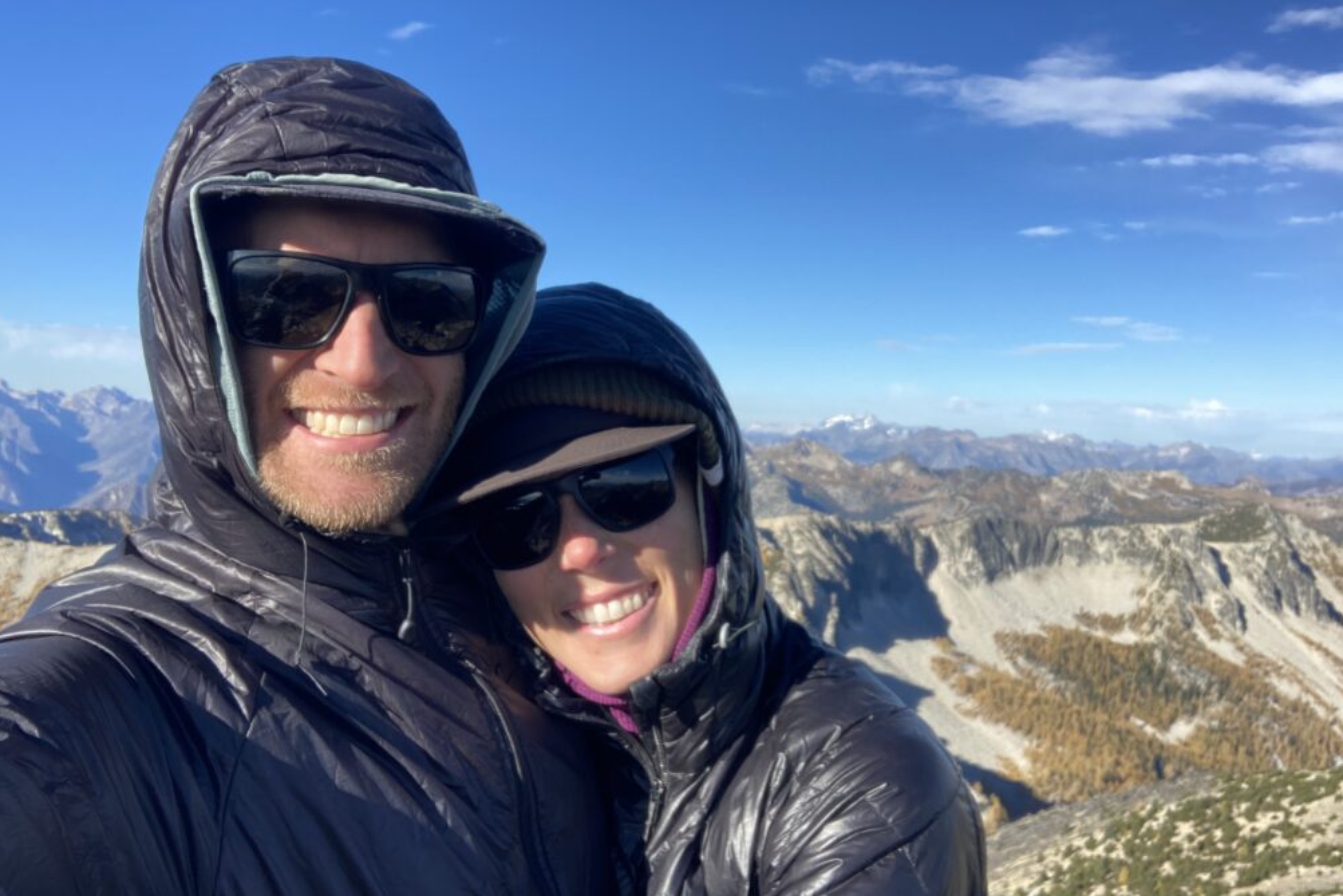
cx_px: 660
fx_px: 1268
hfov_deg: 55.8
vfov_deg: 38.9
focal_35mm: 34
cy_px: 406
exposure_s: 1/403
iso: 20
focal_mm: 2.87
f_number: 2.2
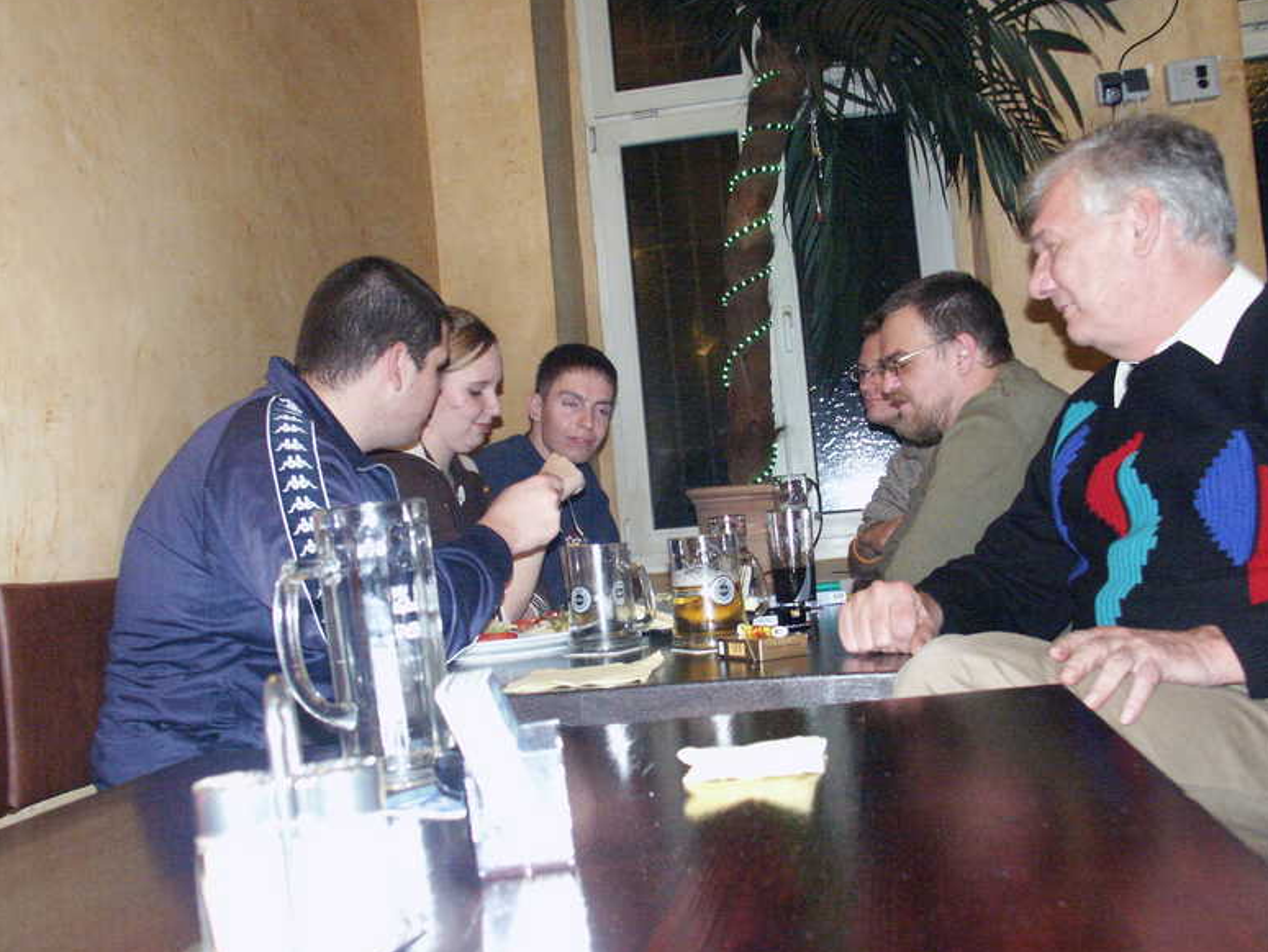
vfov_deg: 45.5
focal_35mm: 31
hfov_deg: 58.3
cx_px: 649
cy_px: 469
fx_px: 1136
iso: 800
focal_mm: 7.74
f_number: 2.8
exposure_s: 1/45
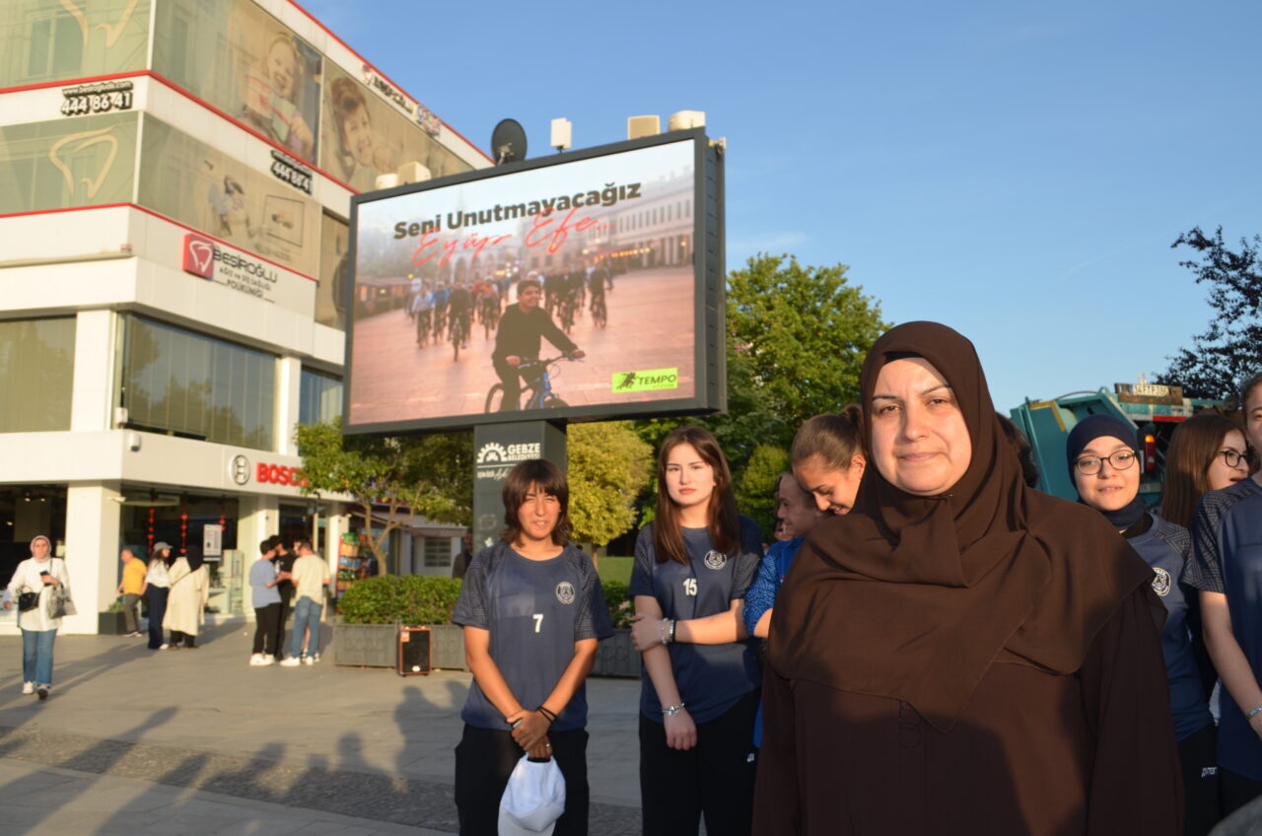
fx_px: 1155
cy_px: 418
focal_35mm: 33
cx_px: 631
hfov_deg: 57.3
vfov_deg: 39.8
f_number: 7.1
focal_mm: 22
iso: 100
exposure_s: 1/200
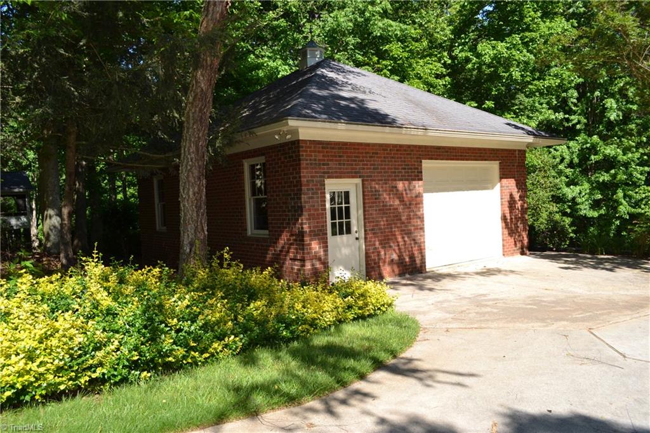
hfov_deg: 67.4
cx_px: 325
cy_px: 216
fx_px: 487
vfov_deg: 47.9
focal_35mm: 27
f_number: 6.3
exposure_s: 1/200
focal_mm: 18
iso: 100
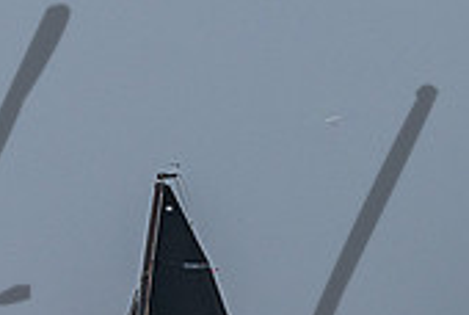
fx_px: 12333
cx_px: 641
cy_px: 456
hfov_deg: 2.2
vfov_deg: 1.5
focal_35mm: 945
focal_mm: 210
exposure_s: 1/5000
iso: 400
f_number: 6.3
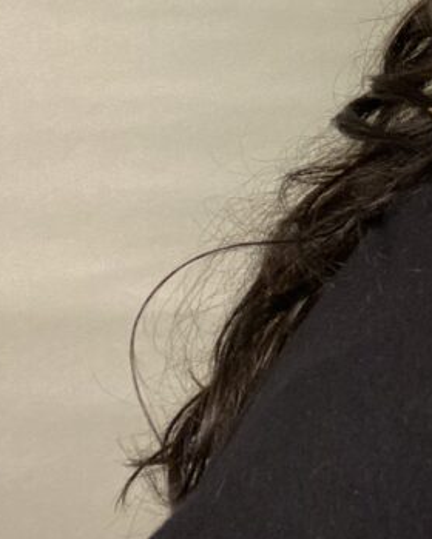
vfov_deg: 26.8
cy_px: 0
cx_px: 390
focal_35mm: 67
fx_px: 1071
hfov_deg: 22.3
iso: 250
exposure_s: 1/60
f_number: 2.2
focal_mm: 2.71
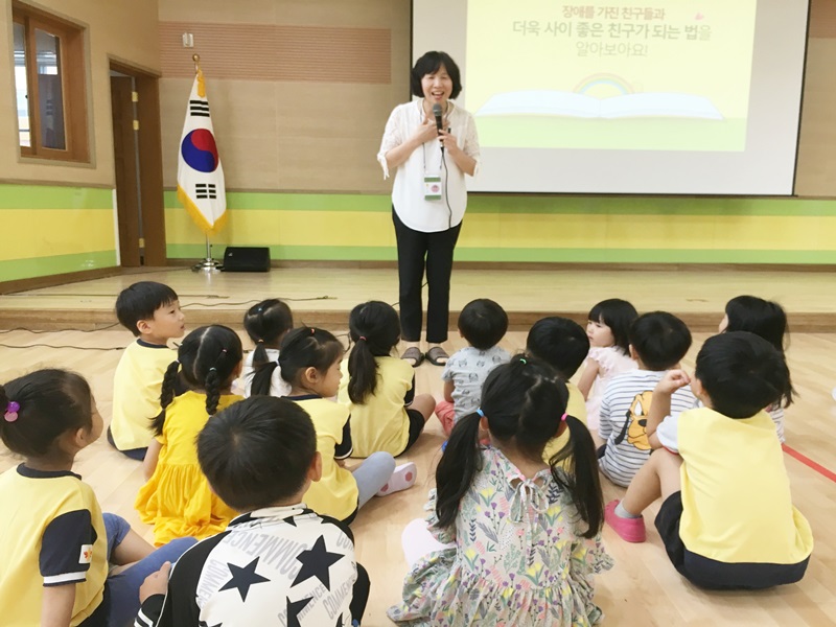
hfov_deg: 61.7
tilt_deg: -7.5
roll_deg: -0.6
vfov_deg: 48.2
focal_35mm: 29
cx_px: 418
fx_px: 700
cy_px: 314
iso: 50
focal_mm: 4.15
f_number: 2.2
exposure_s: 1/30
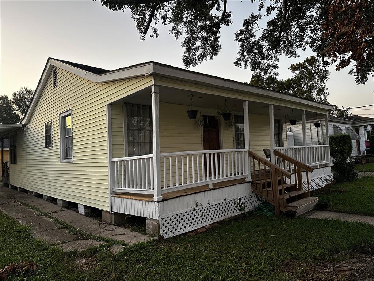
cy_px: 140
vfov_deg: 56.8
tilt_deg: +3.5
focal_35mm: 24
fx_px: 259
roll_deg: +1.9
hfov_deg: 71.6
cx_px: 187
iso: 320
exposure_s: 1/60
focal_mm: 6.86
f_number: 1.78
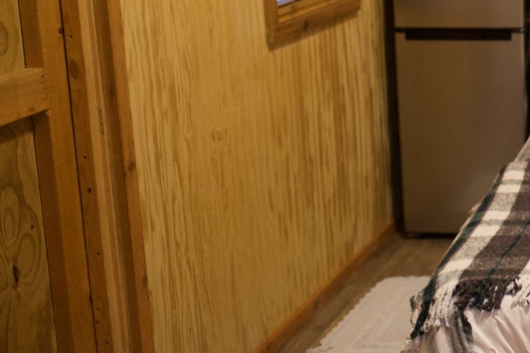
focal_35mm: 73
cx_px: 777
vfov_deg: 18.4
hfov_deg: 22.9
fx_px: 1074
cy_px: 41
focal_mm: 24
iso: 2500
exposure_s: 1/160
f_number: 2
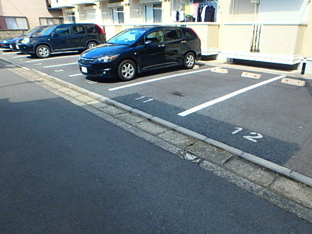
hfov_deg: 69.0
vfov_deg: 54.8
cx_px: 180
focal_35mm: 25
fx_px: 225
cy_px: 121
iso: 125
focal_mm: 3.7
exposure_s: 1/320
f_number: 3.5
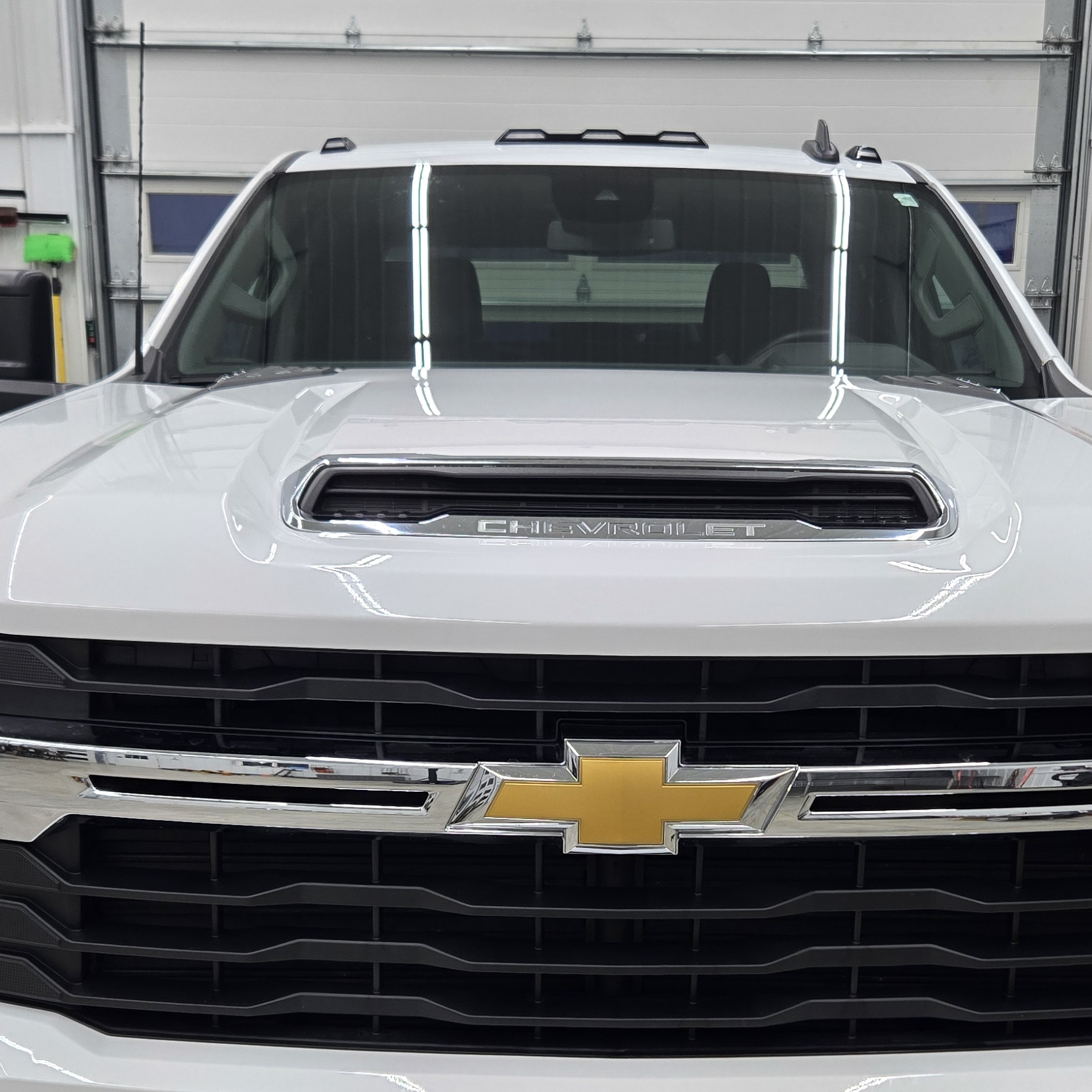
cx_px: 609
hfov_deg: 36.7
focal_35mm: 46
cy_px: 754
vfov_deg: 36.3
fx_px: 1642
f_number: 1.8
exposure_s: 1/120
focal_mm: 5.4
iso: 100
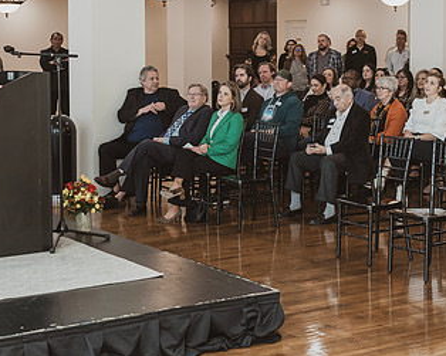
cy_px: 112
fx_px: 950
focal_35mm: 72
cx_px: 221
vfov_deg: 21.2
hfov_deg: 26.4
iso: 800
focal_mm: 35
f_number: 3.2
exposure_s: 1/125
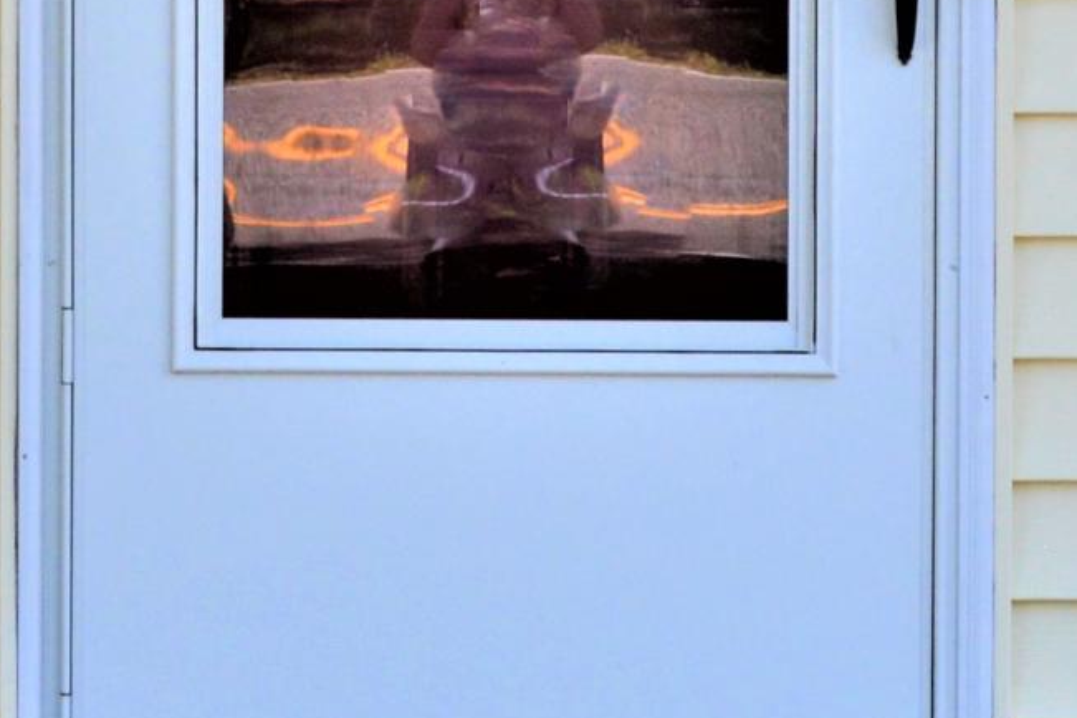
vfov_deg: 6.2
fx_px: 6611
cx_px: 481
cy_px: 24
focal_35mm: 221
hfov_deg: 9.3
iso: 400
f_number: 10
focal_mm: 32
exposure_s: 1/200
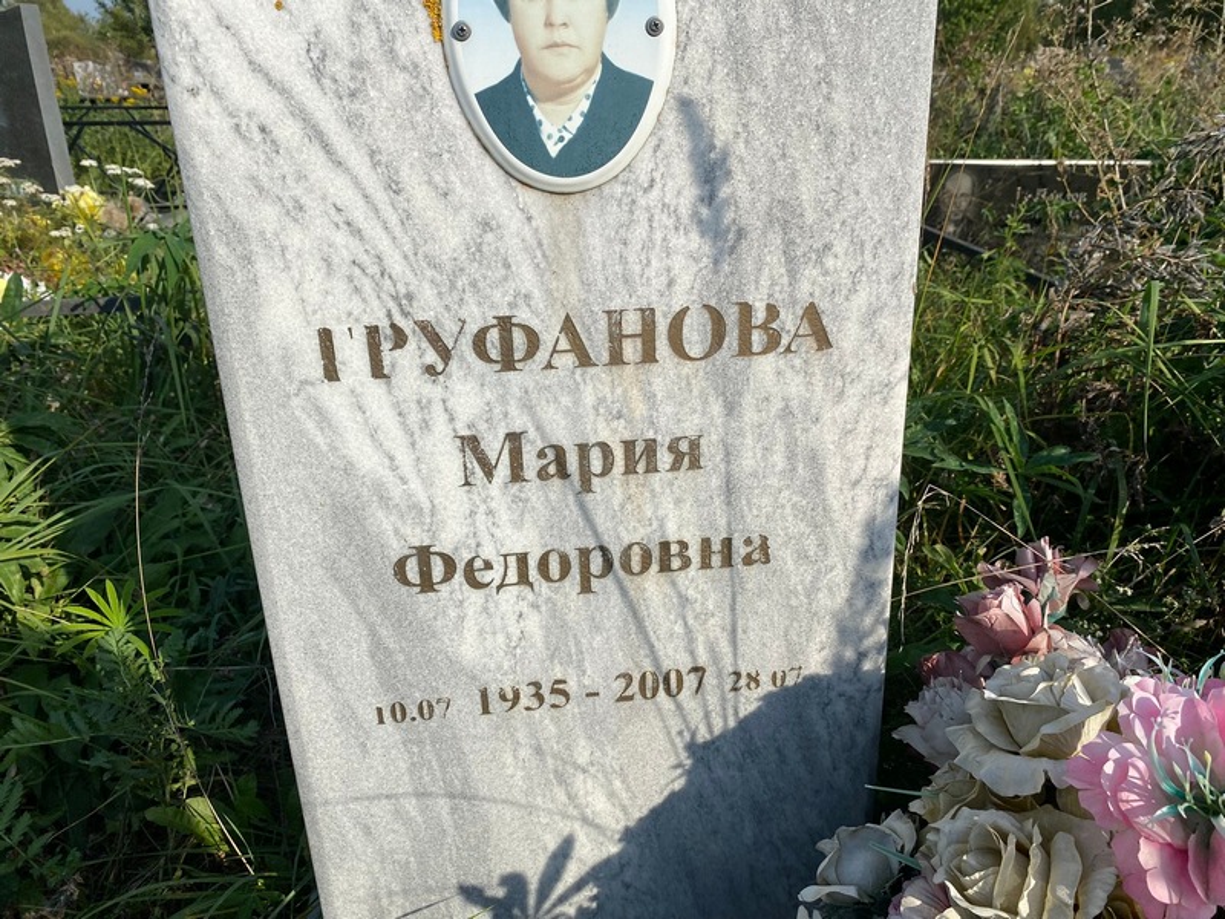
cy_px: 460
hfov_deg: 67.3
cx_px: 612
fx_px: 920
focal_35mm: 26
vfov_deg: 53.1
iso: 32
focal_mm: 4.25
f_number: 1.8
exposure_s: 1/4808
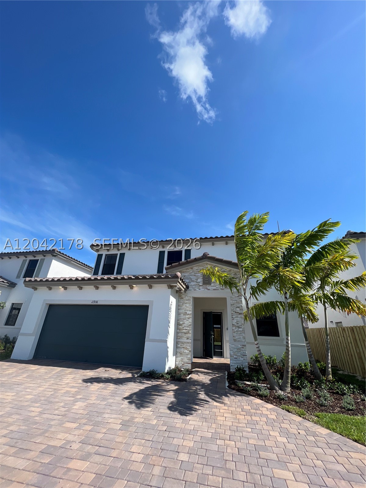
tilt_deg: +24.0
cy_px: 244
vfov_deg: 106.2
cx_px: 183
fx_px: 183
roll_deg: -2.1
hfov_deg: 89.9
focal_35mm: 13
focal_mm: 1.57
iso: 32
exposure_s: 1/1410
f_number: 1.8
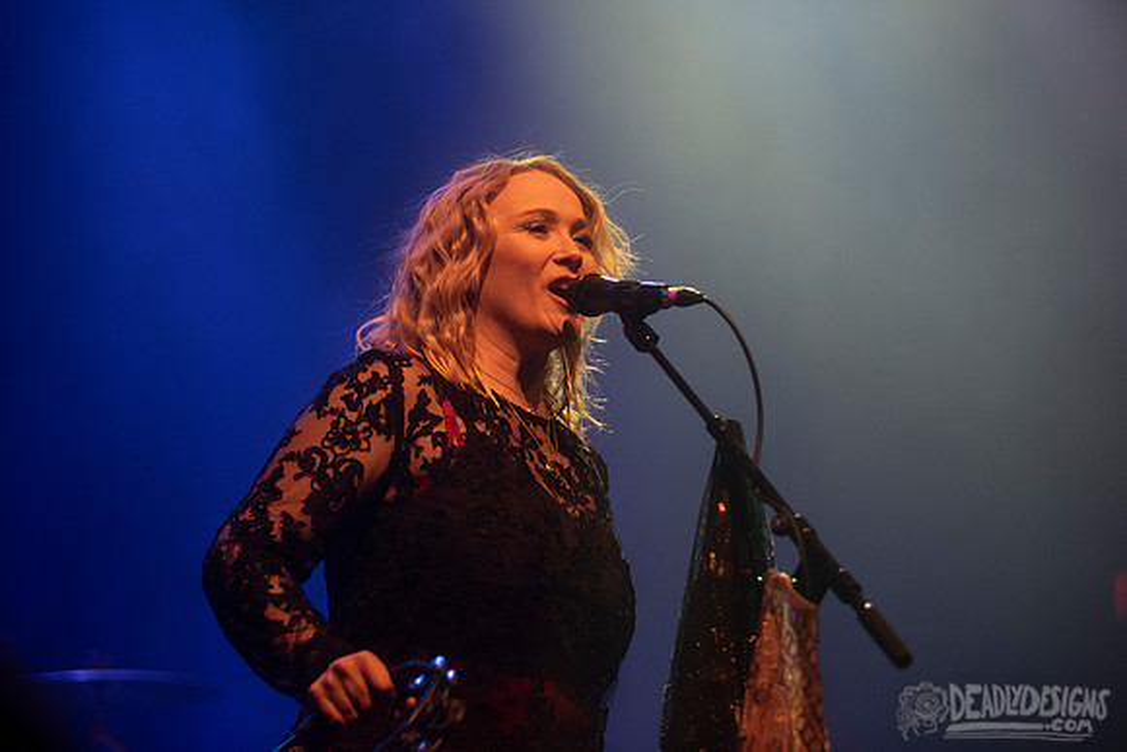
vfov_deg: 11.8
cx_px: 564
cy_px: 376
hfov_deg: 17.6
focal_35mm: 116
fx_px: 3632
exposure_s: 1/200
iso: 2500
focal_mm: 116
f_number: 3.2
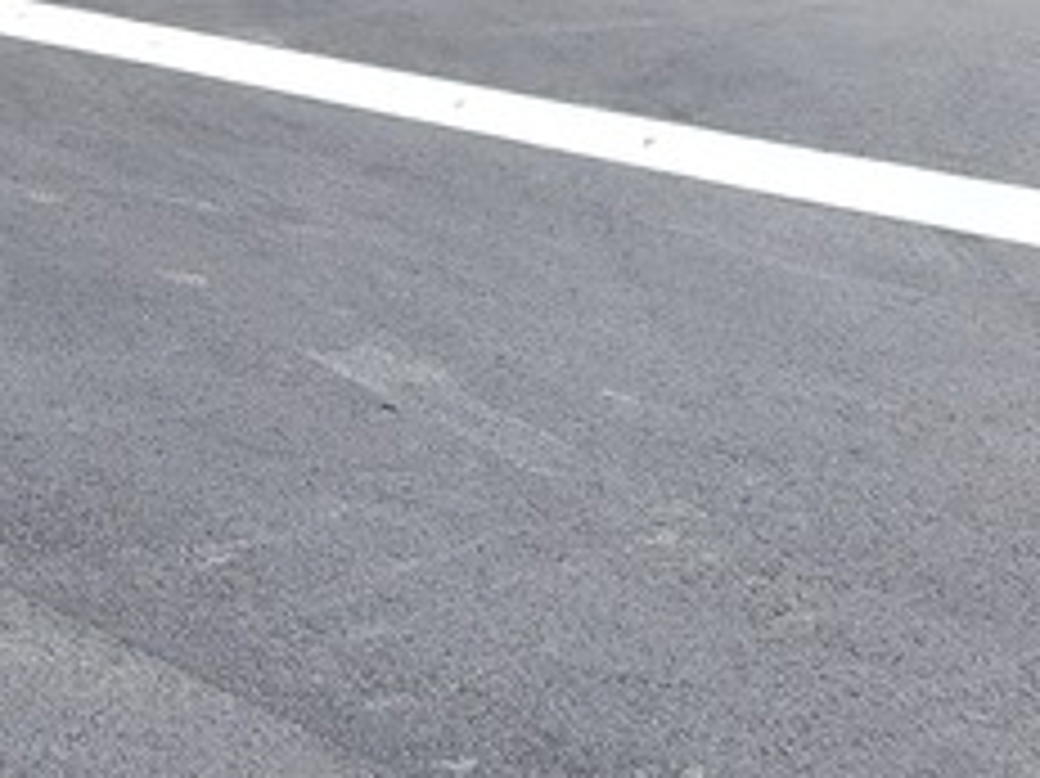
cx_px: -473
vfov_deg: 22.2
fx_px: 1622
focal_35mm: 54
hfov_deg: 26.8
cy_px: -400
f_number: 2.2
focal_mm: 1.74
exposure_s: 1/473
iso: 50
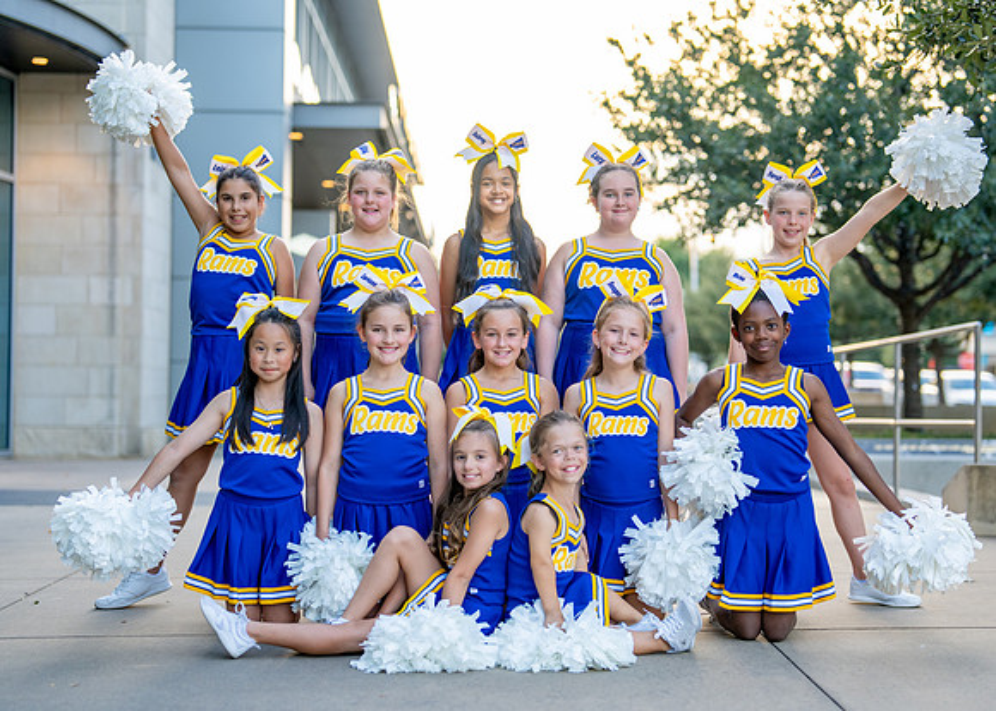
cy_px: 363
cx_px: 550
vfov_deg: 23.3
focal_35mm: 61
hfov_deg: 32.3
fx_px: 1721
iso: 320
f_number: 1.6
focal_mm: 50
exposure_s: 1/400
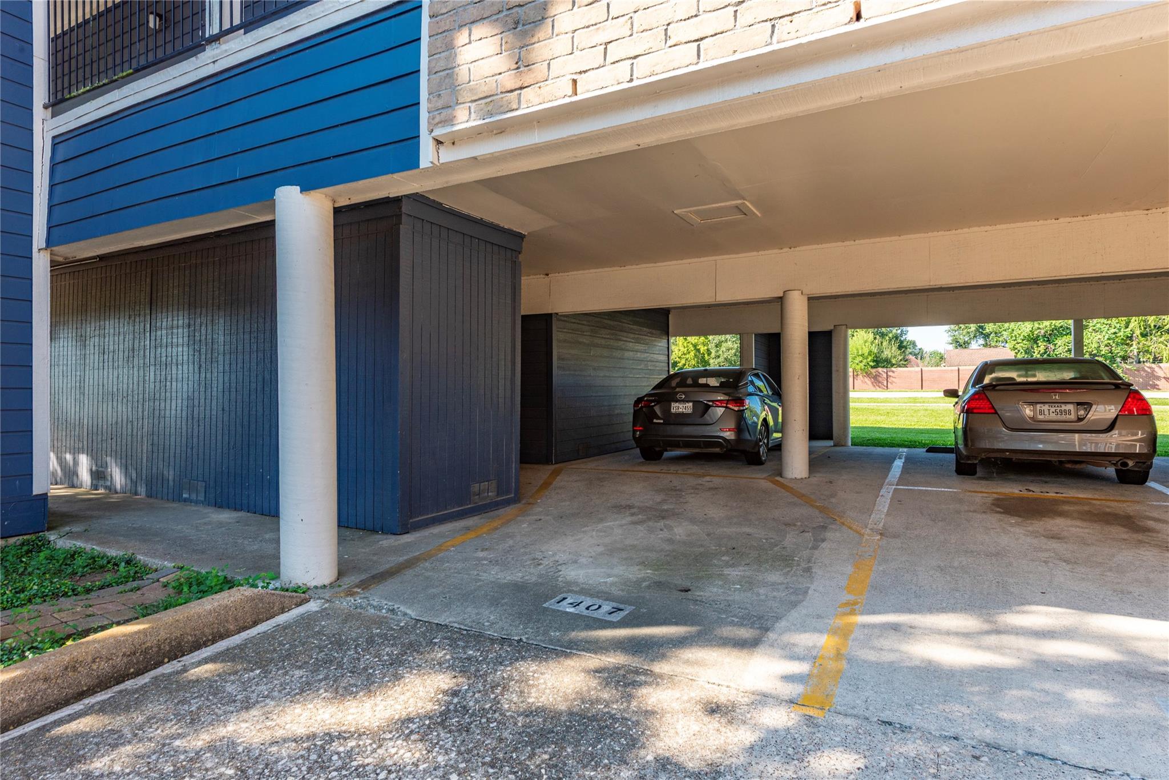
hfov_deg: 84.0
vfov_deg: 61.9
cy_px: 390
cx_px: 584
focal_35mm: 20
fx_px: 649
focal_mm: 20
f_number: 11
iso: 100
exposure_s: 1/60
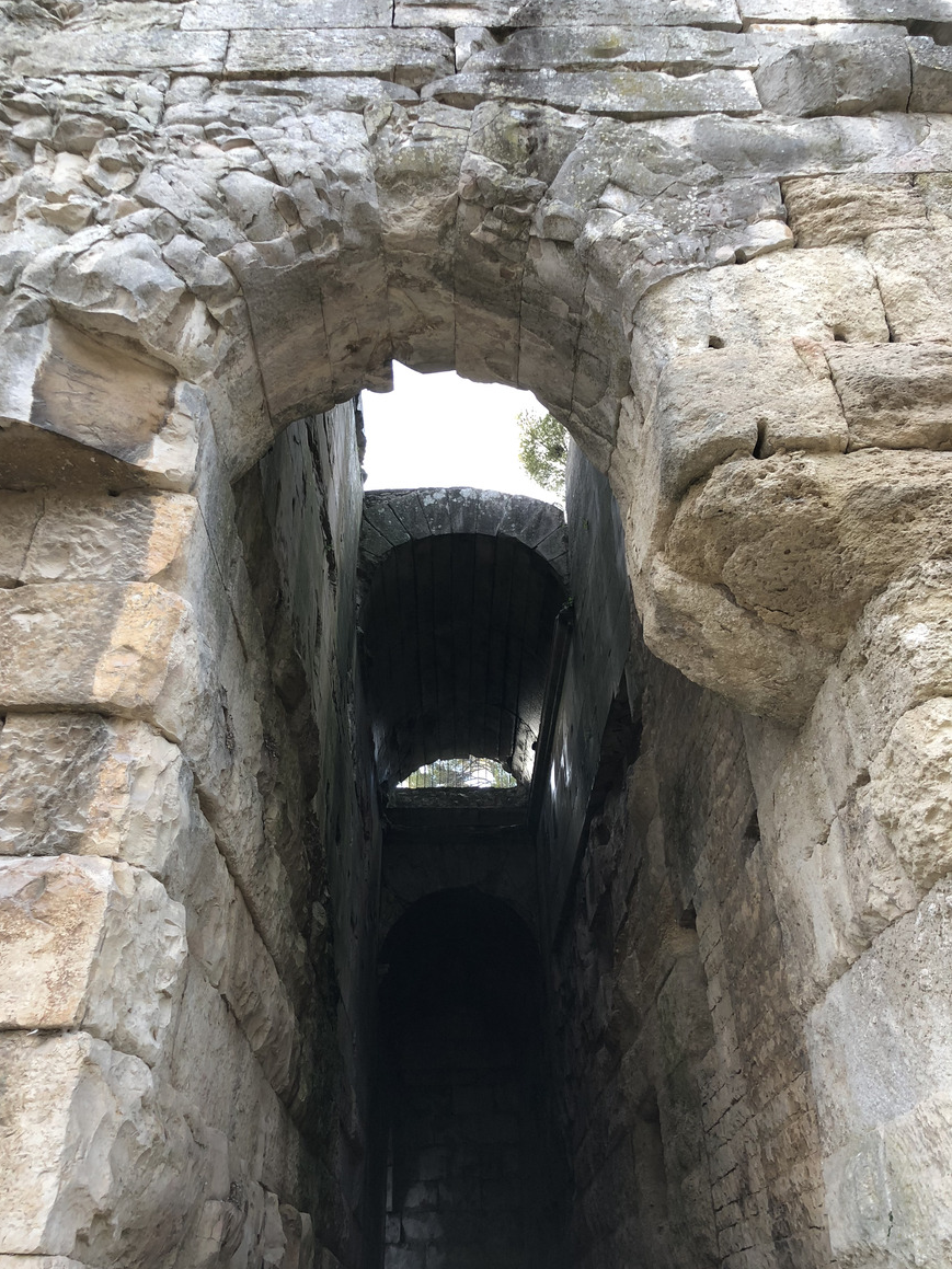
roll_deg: +1.7
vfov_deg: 61.7
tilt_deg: +34.4
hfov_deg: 48.2
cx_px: 460
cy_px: 647
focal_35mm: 29
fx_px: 1064
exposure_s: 1/50
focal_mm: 4
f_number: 1.8
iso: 32
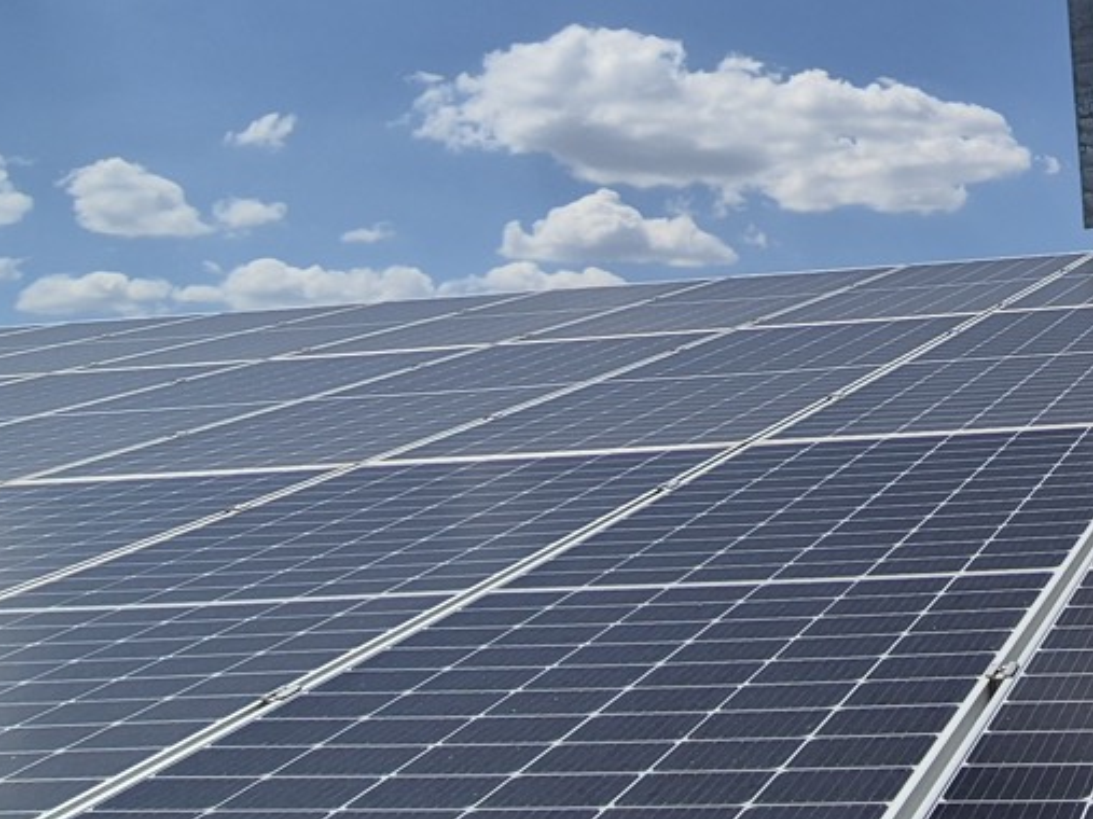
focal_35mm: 41
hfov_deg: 38.7
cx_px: 1173
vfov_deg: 32.1
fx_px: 1294
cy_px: -19
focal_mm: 2.2
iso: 50
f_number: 2.2
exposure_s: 1/4464
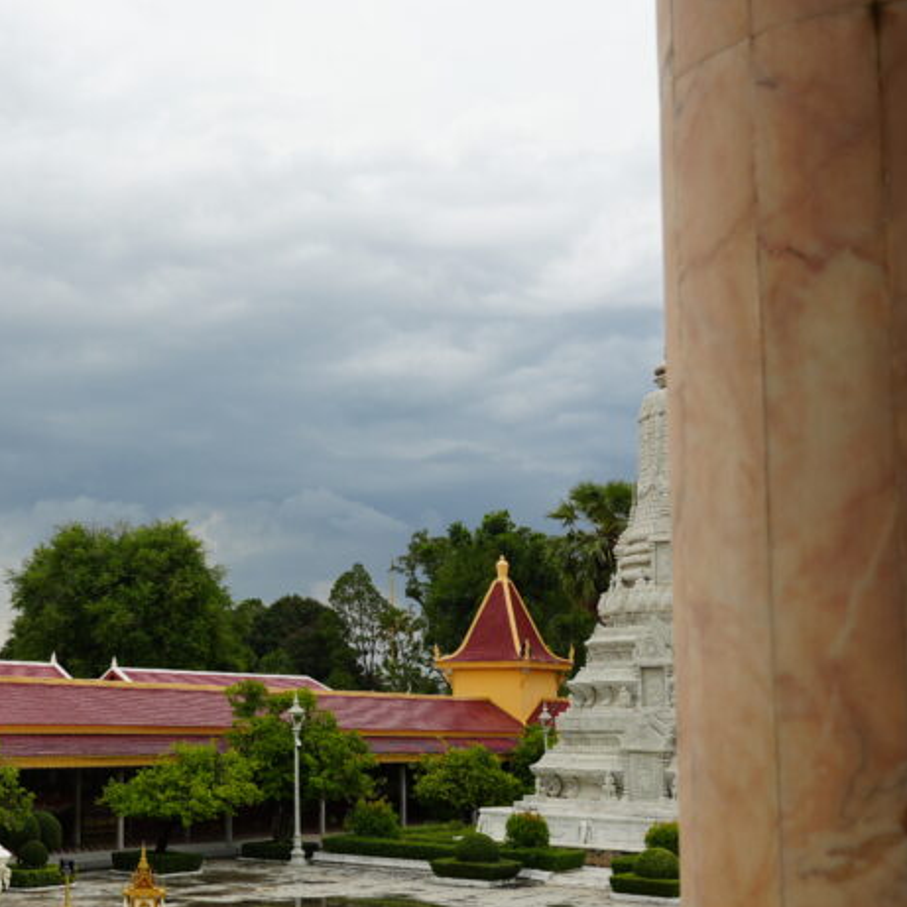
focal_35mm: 51
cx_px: 43
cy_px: 544
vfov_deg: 33.3
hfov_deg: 31.4
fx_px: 1512
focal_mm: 27
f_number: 5.6
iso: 100
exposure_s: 1/80
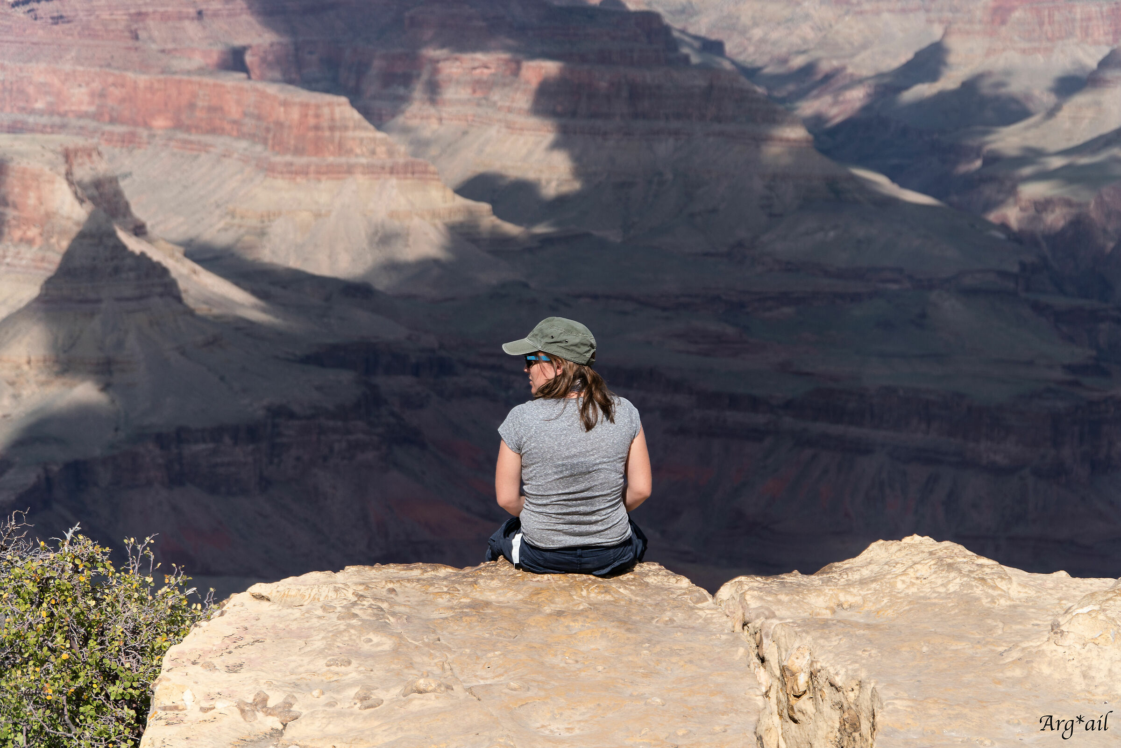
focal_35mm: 84
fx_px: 2615
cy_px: 374
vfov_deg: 16.3
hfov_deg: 24.2
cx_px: 560
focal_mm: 56
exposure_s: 1/1000
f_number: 4.5
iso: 100
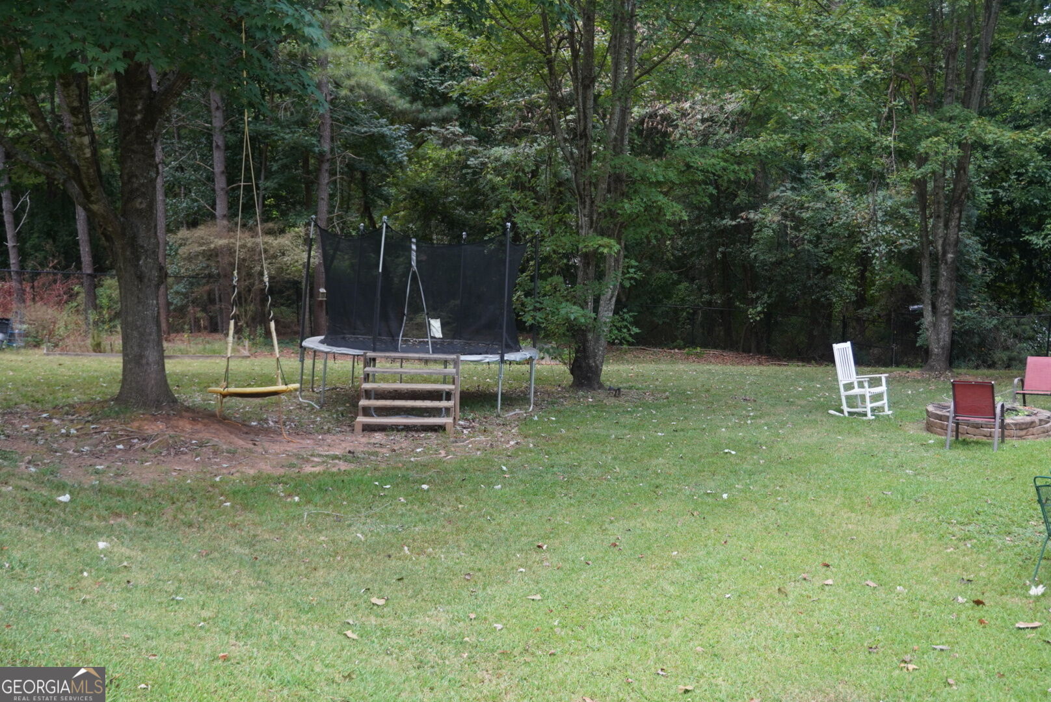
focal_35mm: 33
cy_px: 351
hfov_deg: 57.2
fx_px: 964
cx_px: 526
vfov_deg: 40.0
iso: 250
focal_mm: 22
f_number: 4
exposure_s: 1/160
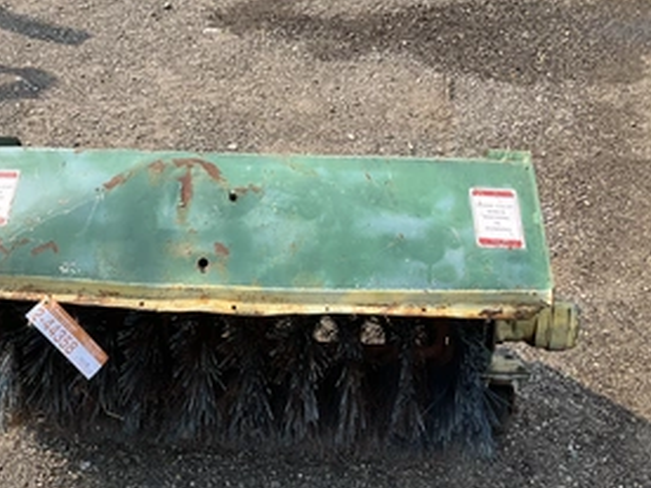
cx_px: 219
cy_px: 323
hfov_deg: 44.2
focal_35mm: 42
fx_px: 790
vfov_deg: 34.1
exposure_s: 1/842
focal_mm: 3
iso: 25
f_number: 1.8
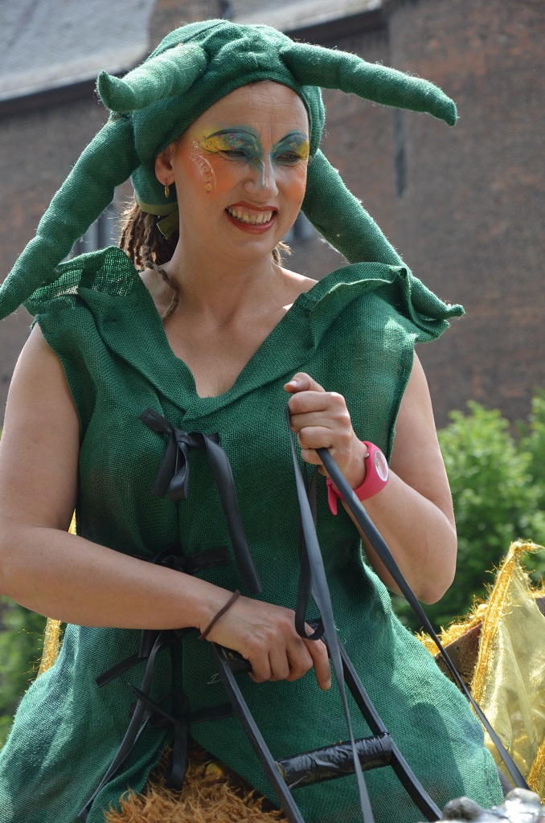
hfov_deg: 10.7
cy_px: 412
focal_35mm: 128
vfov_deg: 16.1
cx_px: 272
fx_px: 2909
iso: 200
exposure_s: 1/250
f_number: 8
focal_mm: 85
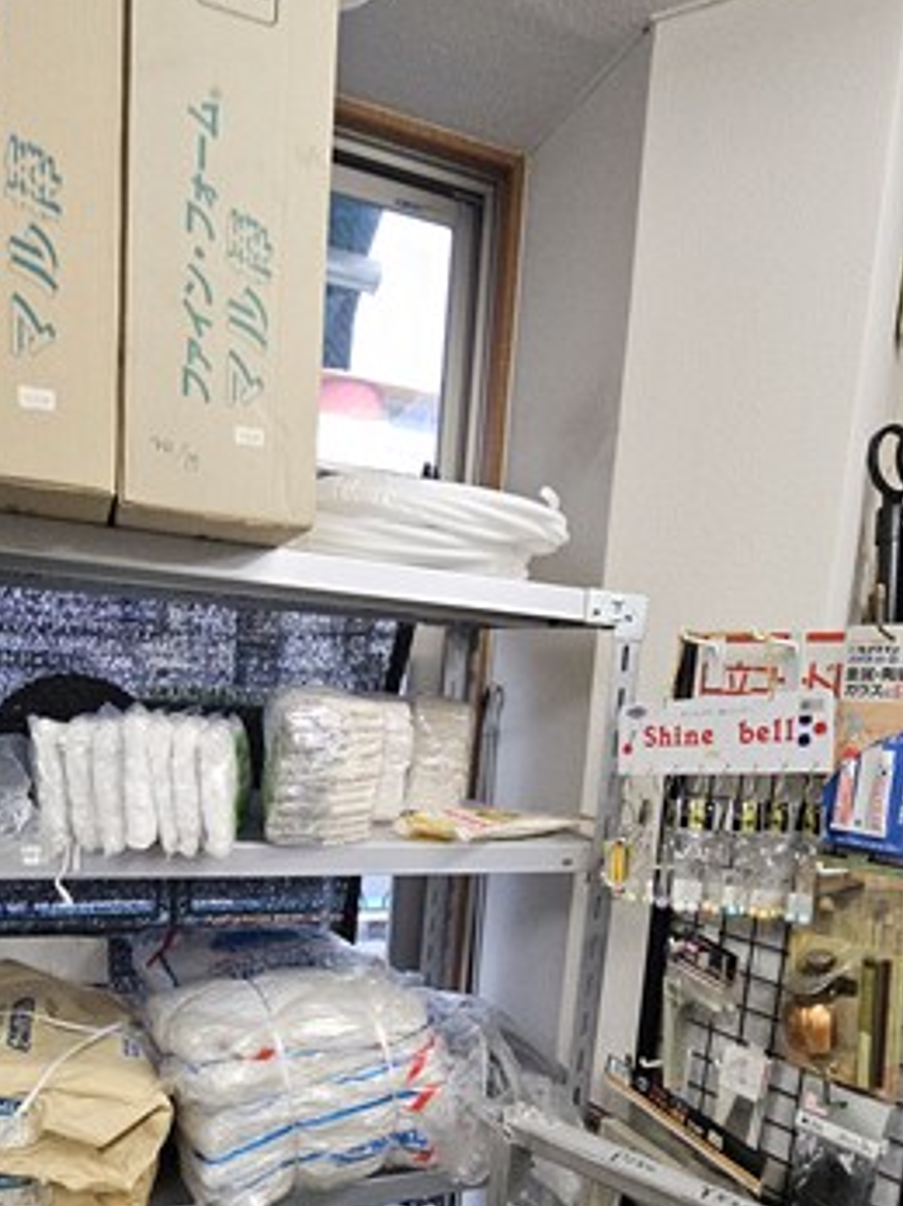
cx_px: 372
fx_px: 835
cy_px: 841
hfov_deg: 56.4
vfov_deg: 68.8
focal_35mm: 24
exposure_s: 1/50
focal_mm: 1.7
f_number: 2.2
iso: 100
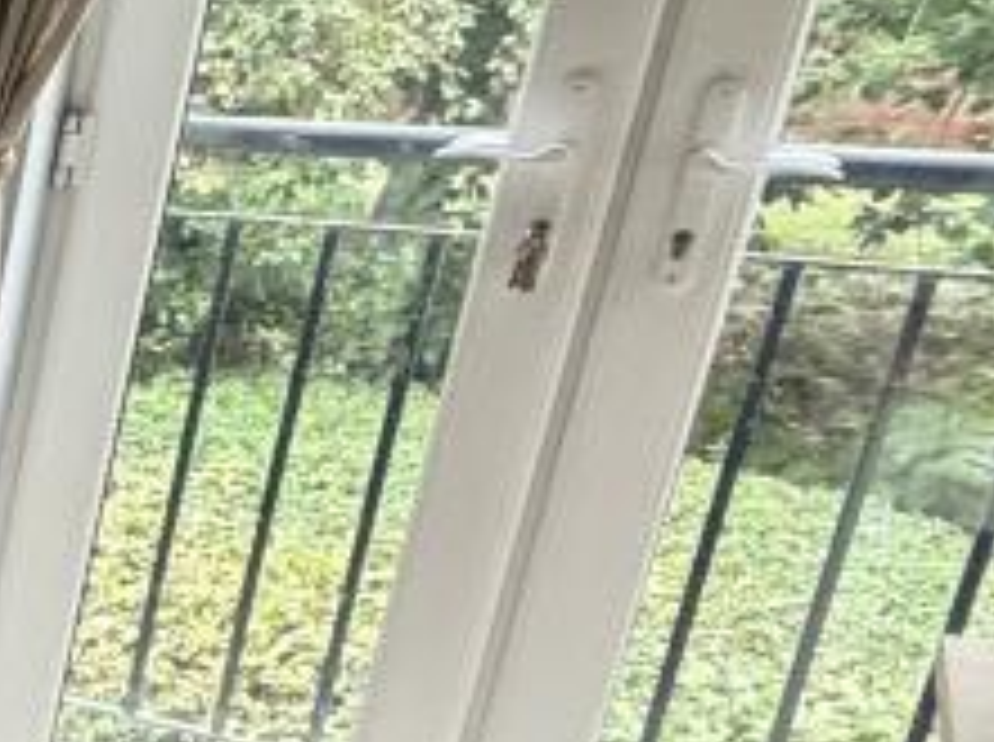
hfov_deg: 16.9
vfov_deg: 22.5
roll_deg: +0.9
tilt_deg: -15.2
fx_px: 1863
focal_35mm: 65
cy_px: 481
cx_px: -1196
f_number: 2.2
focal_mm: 2.22
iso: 400
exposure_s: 1/60
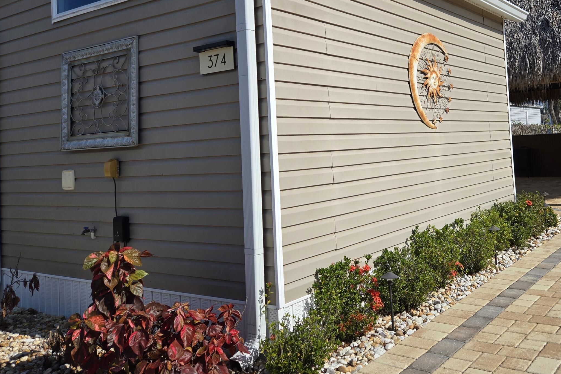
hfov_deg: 52.8
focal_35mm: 35
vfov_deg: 37.4
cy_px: 124
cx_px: 395
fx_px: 545
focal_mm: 5.4
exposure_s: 1/3001
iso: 25
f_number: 1.8
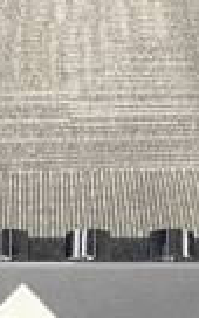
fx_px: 911
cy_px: 477
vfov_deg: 17.8
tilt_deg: -48.5
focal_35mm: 105
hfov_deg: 12.4
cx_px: 66
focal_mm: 4.25
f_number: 1.8
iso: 200
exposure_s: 1/60
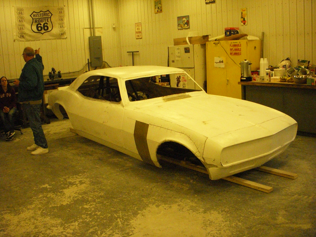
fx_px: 347
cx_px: 158
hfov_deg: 49.0
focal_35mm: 38
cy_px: 118
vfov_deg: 37.7
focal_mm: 6.3
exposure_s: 1/125
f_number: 3.3
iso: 1000
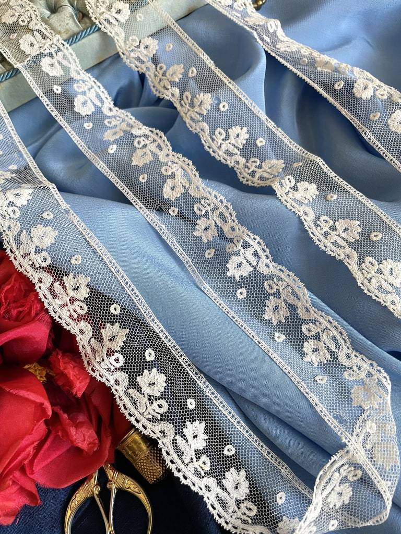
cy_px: 267
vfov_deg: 67.3
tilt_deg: -65.6
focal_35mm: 26
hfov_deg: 53.1
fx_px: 402
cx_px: 200
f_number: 1.6
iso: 100
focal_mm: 4.2
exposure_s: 1/50
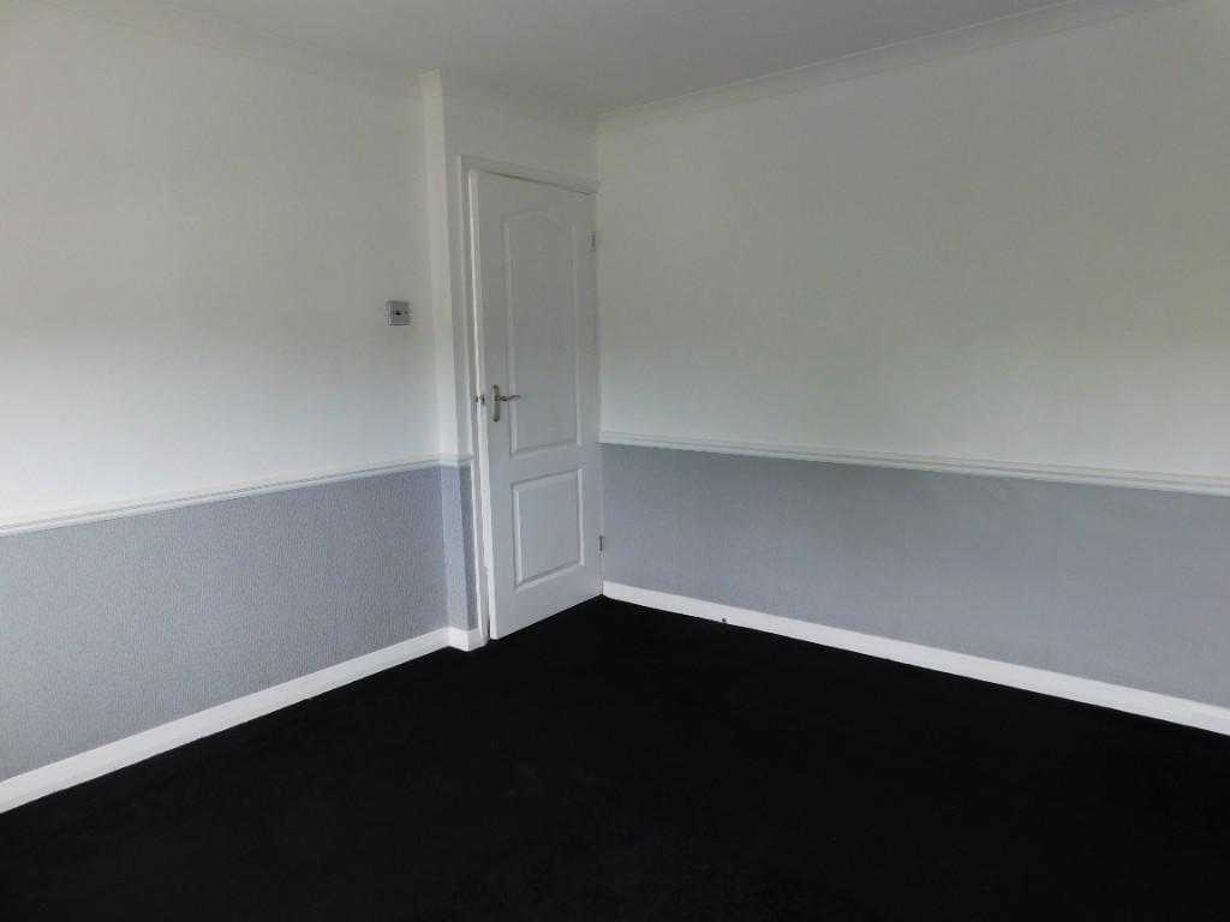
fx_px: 817
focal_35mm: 23
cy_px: 461
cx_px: 615
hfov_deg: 73.9
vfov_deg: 58.9
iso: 140
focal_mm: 4
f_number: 3
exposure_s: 1/30
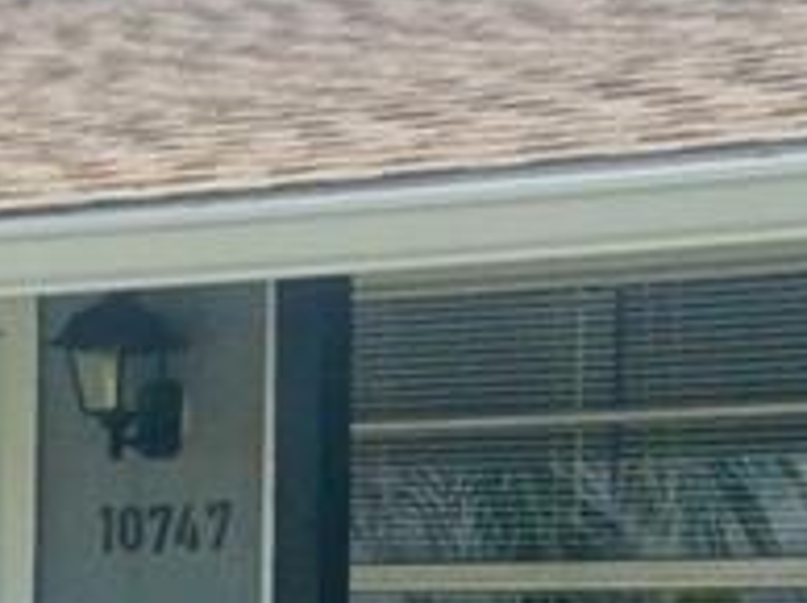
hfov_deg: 11.7
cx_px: 250
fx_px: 3935
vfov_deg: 8.6
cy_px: 803
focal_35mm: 169
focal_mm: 3.3
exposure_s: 1/894
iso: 32
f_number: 2.4
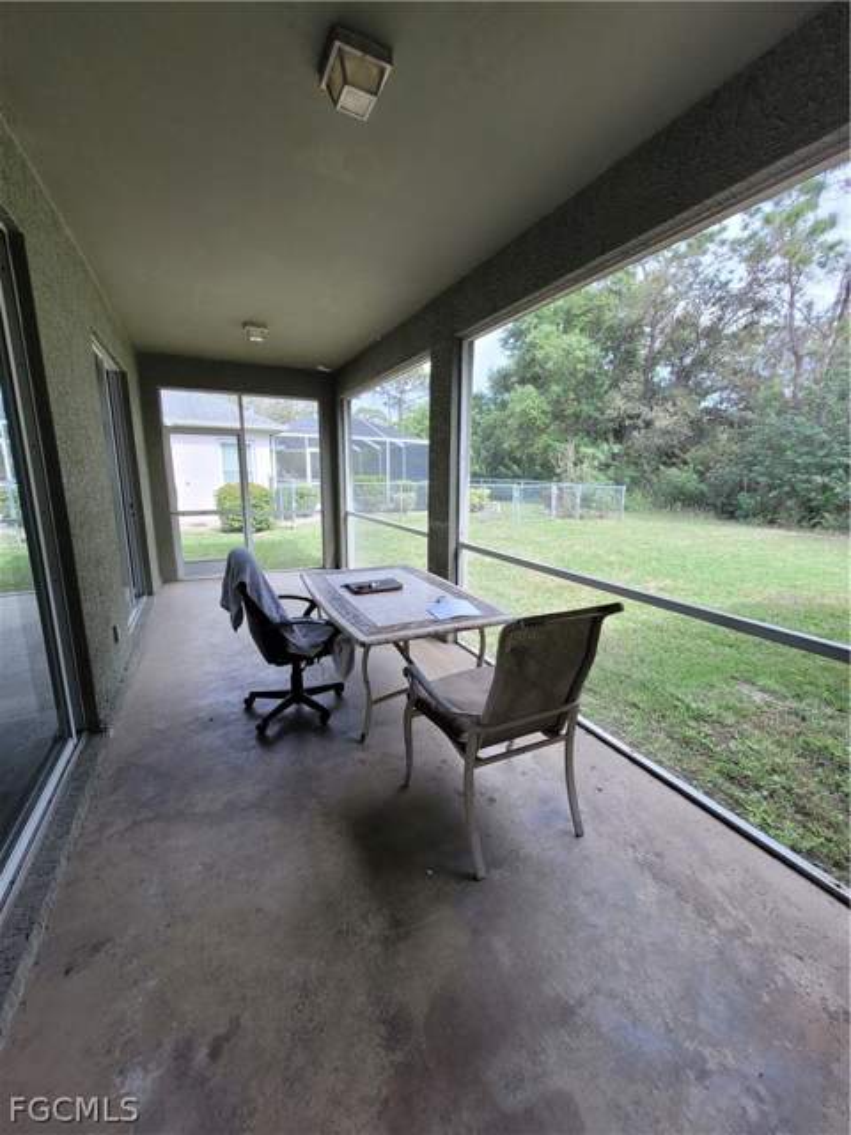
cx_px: 426
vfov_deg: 106.2
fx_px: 426
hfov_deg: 89.9
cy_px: 568
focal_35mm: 13
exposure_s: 1/142
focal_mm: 1.74
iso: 40
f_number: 2.2
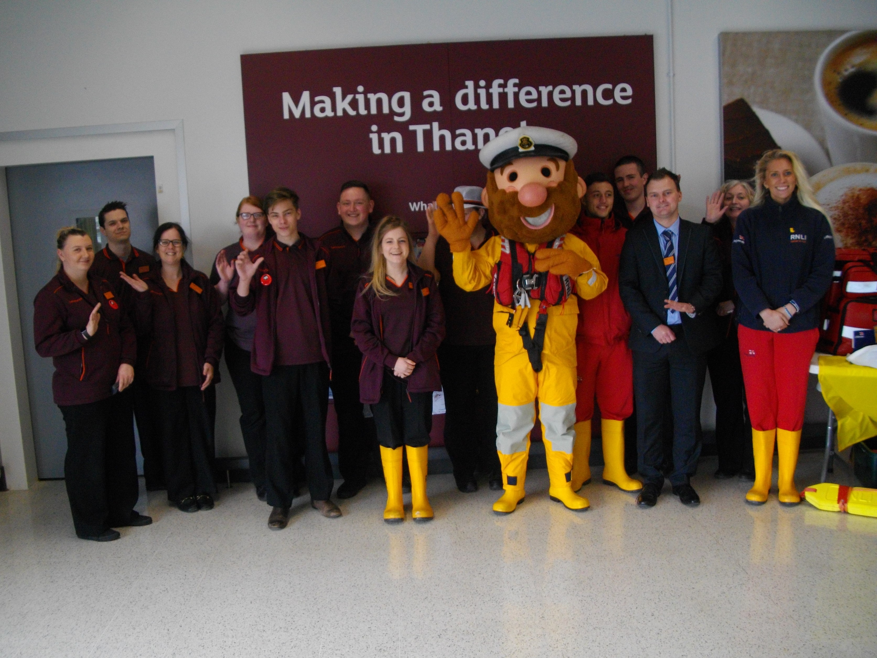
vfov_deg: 45.4
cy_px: 329
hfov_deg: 58.4
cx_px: 438
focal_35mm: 31
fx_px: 785
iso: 200
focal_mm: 5.7
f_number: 2.9
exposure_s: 1/80
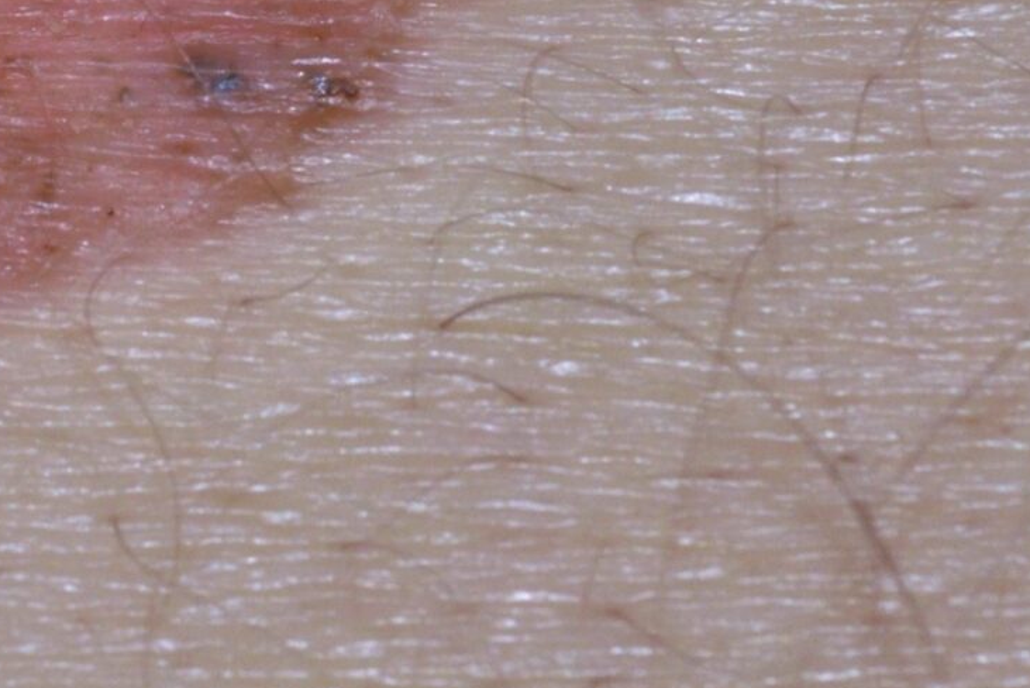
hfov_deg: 6.5
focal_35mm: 315
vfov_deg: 4.4
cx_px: -173
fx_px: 9016
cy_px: -84
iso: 1600
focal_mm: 60
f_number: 11
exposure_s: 1/60
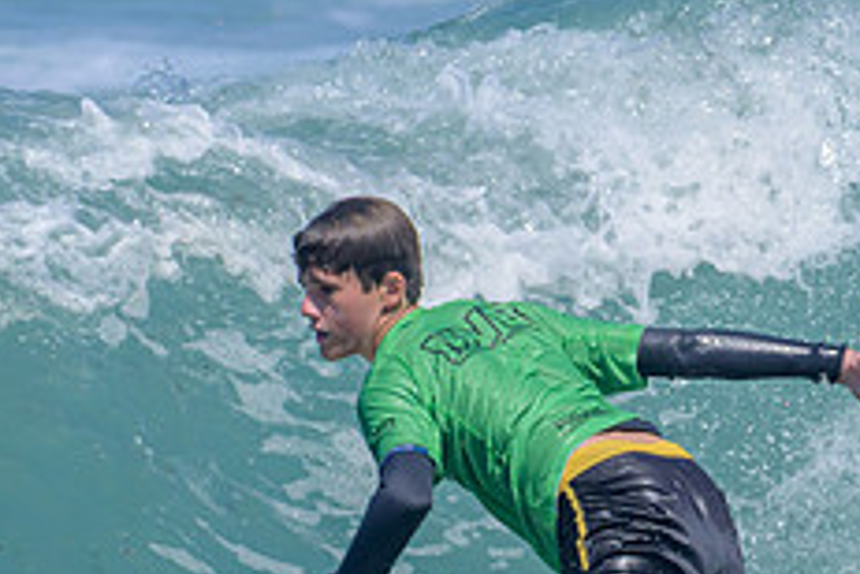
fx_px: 38124
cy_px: 599
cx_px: 309
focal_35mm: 1596
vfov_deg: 0.9
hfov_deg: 1.3
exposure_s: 1/2000
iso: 720
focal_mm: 480
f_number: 11
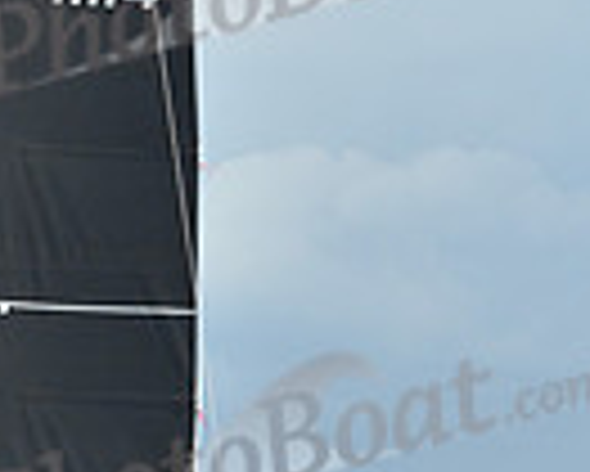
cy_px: 279
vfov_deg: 5.3
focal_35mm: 291
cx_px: -254
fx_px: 5085
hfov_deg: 6.6
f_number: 7.1
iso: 320
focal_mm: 70
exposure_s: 1/1250
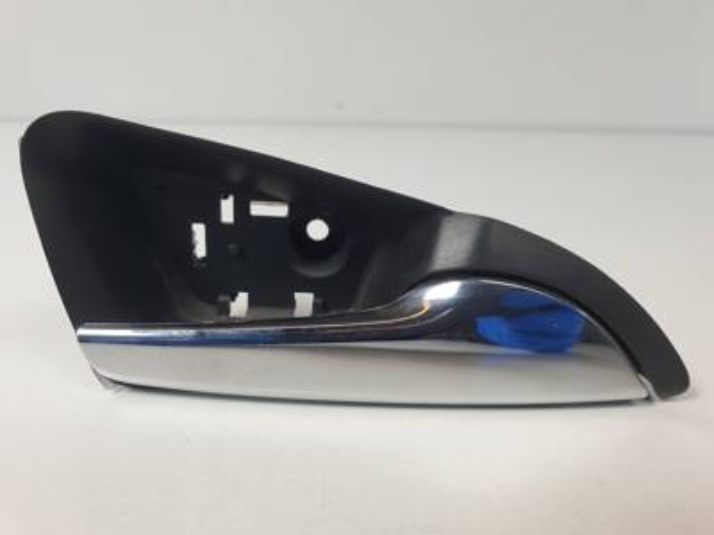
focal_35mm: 26
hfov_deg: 67.3
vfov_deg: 53.1
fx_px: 536
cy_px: 268
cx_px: 357
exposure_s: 1/116
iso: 50
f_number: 2.4
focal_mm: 4.3
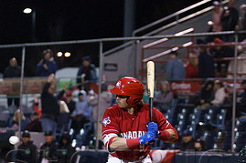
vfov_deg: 5.2
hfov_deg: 7.9
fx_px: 1782
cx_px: 181
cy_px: 156
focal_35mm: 261
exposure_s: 1/1250
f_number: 2.8
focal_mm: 121
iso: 2000
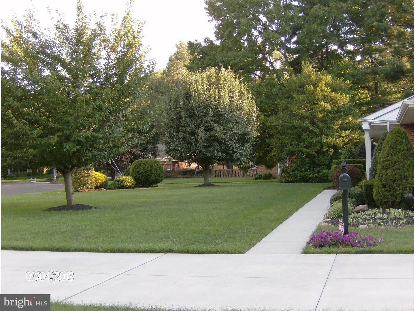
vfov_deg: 31.5
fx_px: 551
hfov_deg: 41.2
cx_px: 208
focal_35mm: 46
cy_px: 156
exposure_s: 1/119
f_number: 3.1
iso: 100
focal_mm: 7.7
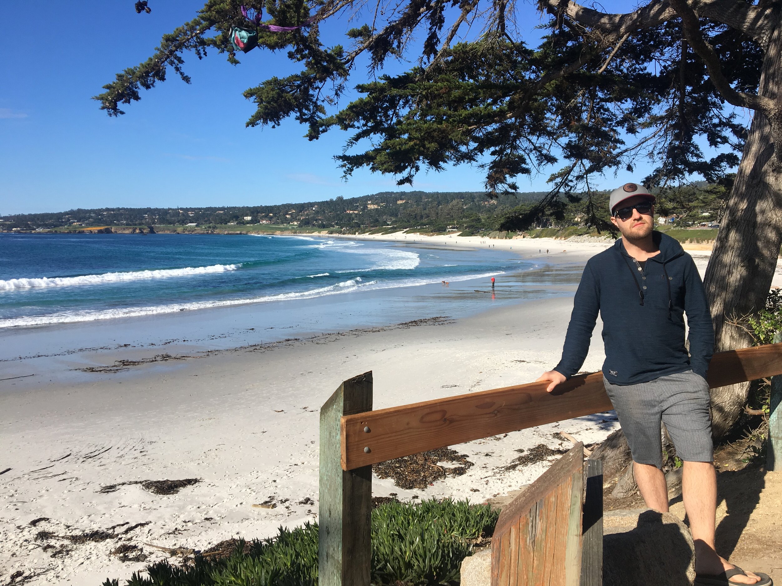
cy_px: 293
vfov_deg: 48.2
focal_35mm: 29
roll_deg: -0.3
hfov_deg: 61.7
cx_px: 391
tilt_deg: -4.3
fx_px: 655
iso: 25
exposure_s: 1/1789
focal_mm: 4.15
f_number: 2.2
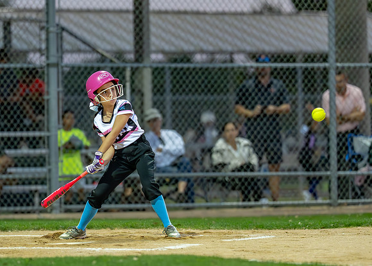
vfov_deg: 4.7
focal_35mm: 307
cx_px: 96
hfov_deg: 6.6
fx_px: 3245
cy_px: 132
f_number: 1.8
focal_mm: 135
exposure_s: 1/2000
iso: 4000
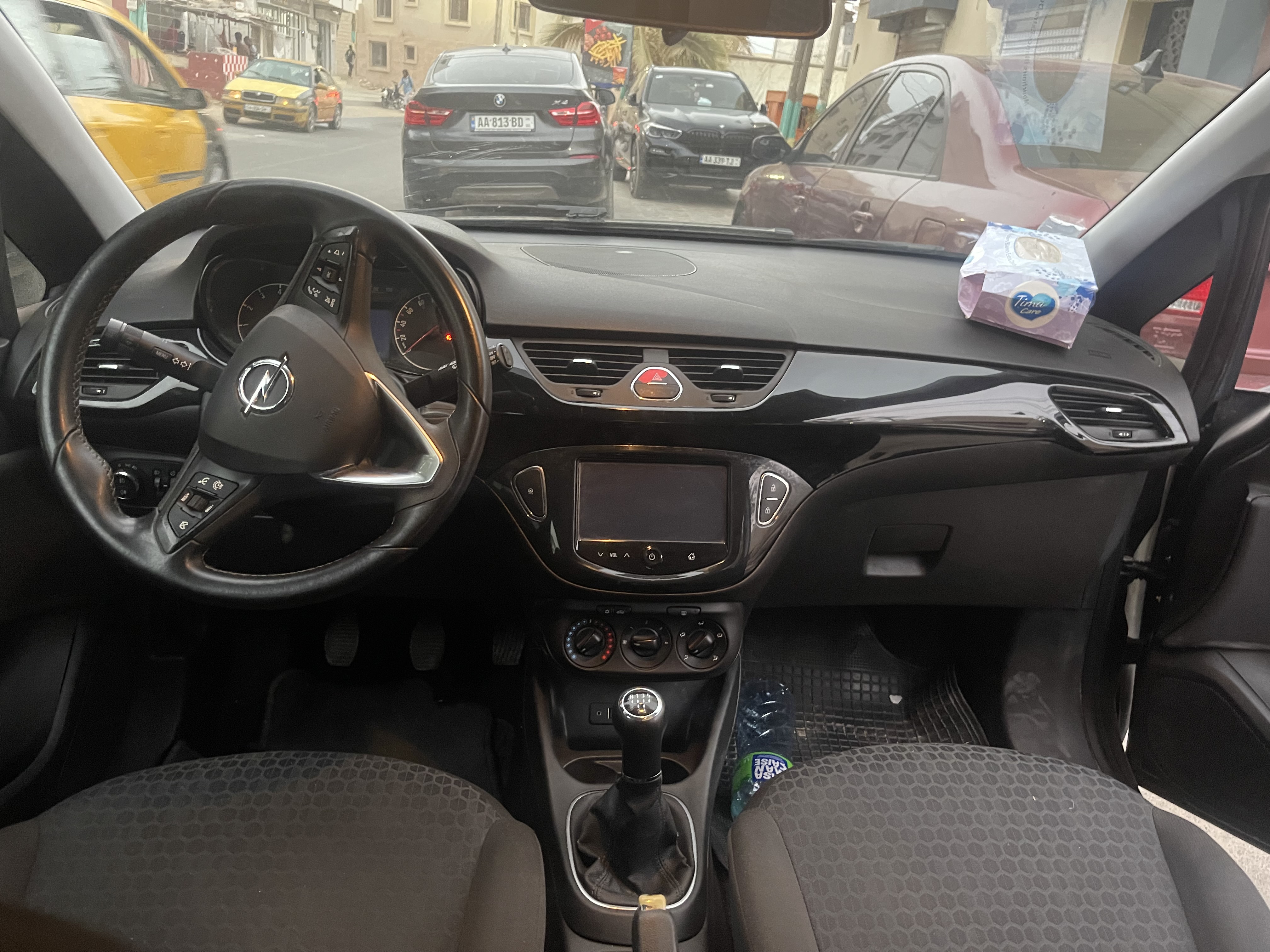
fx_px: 917
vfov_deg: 54.9
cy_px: 476
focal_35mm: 25
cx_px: 635
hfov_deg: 69.4
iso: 640
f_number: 1.6
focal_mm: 5.1
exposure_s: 1/30
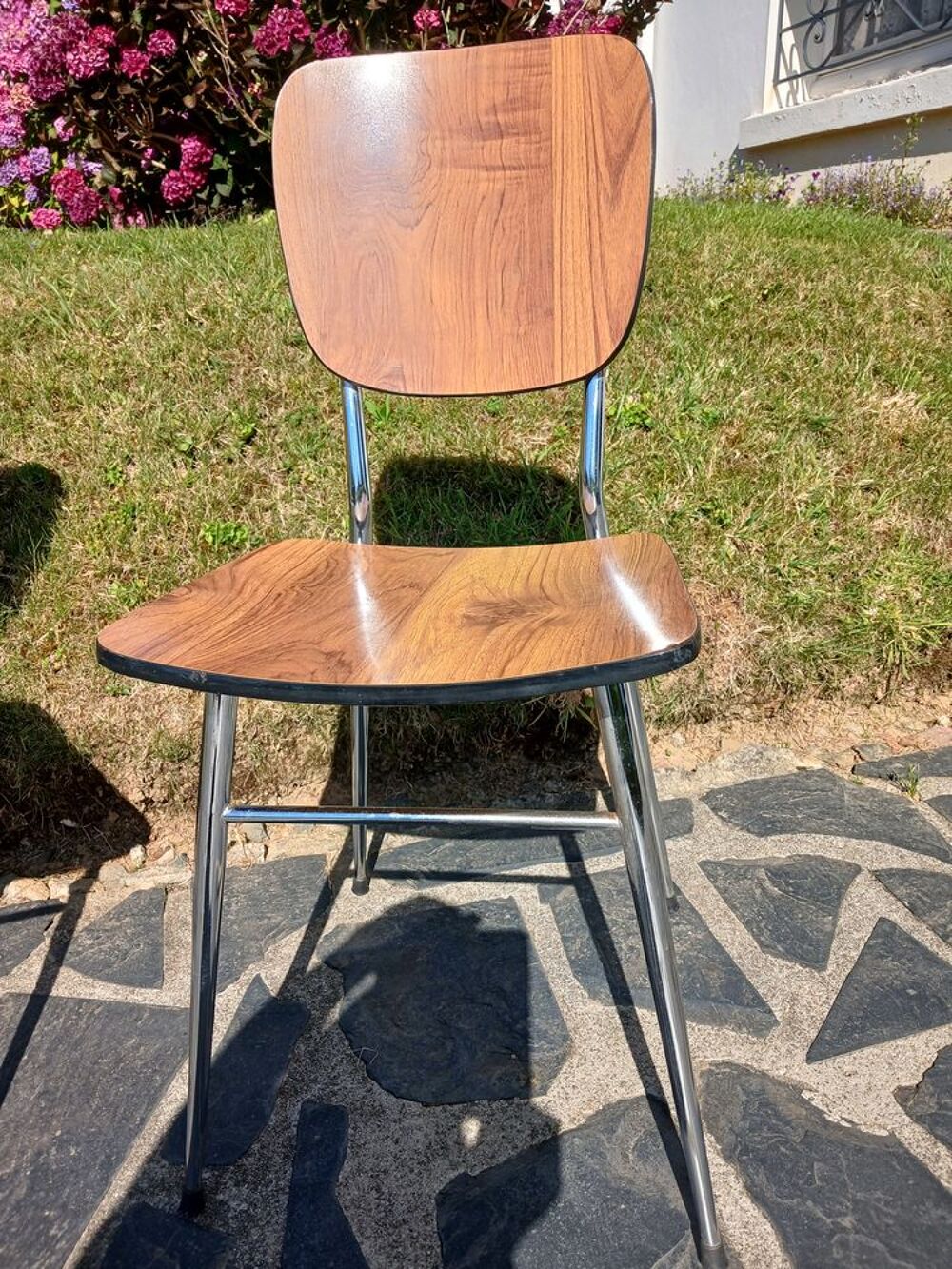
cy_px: 634
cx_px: 476
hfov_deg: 51.4
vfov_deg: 65.3
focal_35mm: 27
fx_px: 990
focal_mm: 3.98
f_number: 1.8
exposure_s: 1/463
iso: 20
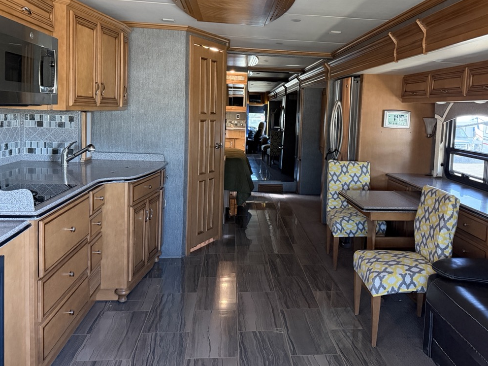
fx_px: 437
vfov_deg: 45.2
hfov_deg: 58.0
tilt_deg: -5.0
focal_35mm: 31
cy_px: 148
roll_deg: -3.3
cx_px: 289
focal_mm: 6.76
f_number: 1.78
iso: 800
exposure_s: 1/60
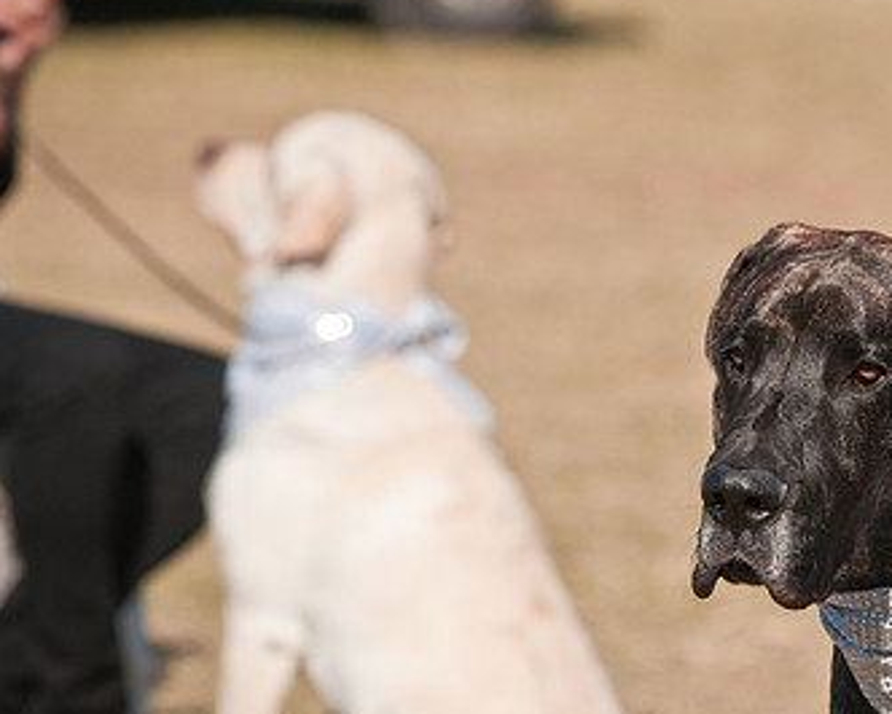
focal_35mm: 491
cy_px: 434
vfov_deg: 3.2
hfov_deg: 3.9
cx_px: 648
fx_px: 12970
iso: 400
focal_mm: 200
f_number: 5.6
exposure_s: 1/2500
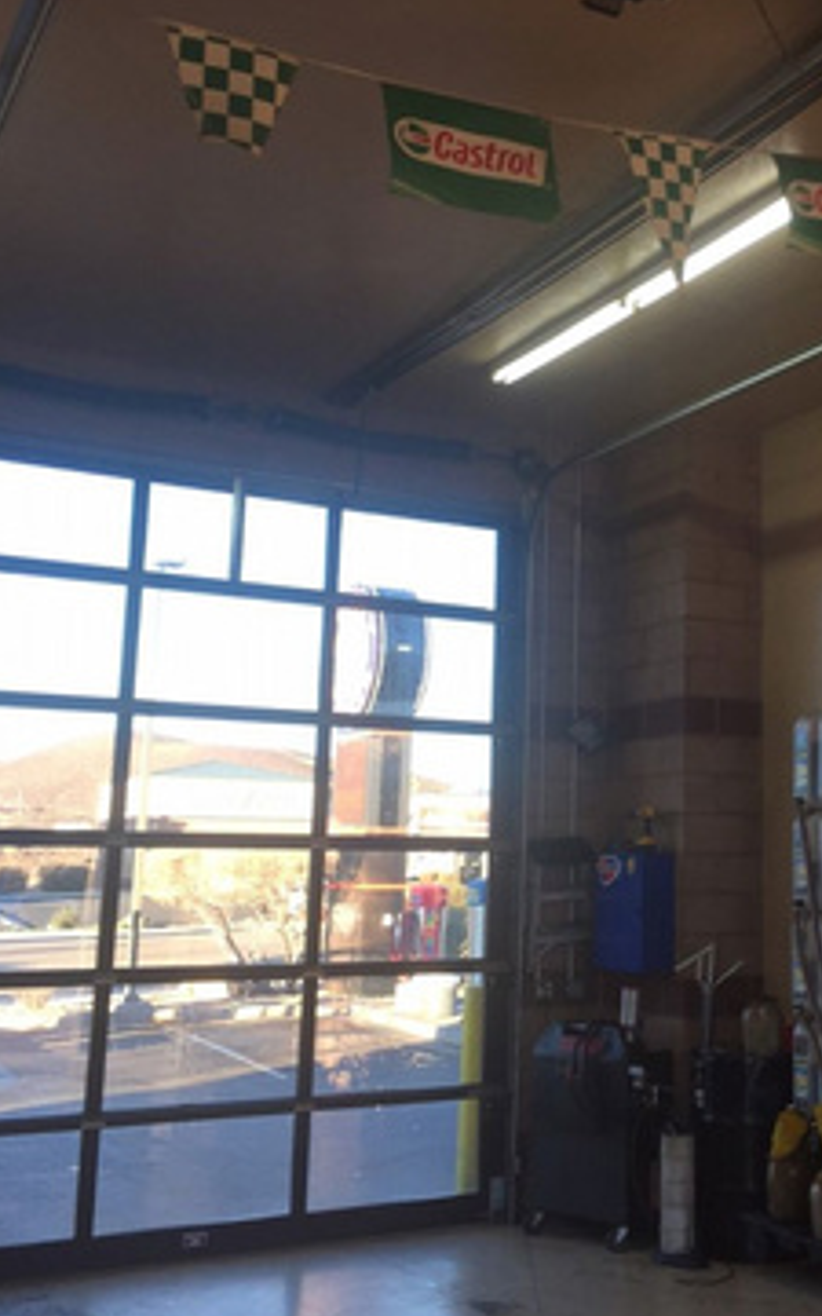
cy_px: 581
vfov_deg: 48.1
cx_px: 617
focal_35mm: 41
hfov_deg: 30.7
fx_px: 1470
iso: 32
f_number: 2.2
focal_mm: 4.15
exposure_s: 1/120
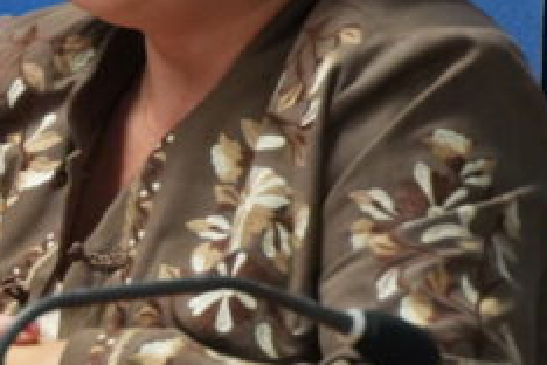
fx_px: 8371
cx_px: -582
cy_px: -27
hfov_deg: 3.7
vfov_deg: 2.5
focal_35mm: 551
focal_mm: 84
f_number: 5.6
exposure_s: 1/160
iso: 4000
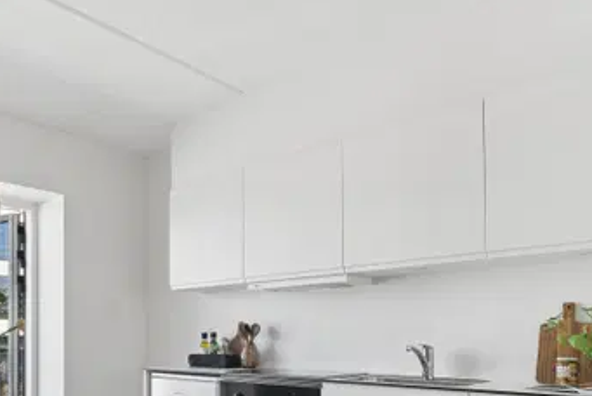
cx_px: 80
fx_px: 509
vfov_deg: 39.4
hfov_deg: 54.1
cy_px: 357
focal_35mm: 31
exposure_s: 1/30
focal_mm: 11
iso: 200
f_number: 8
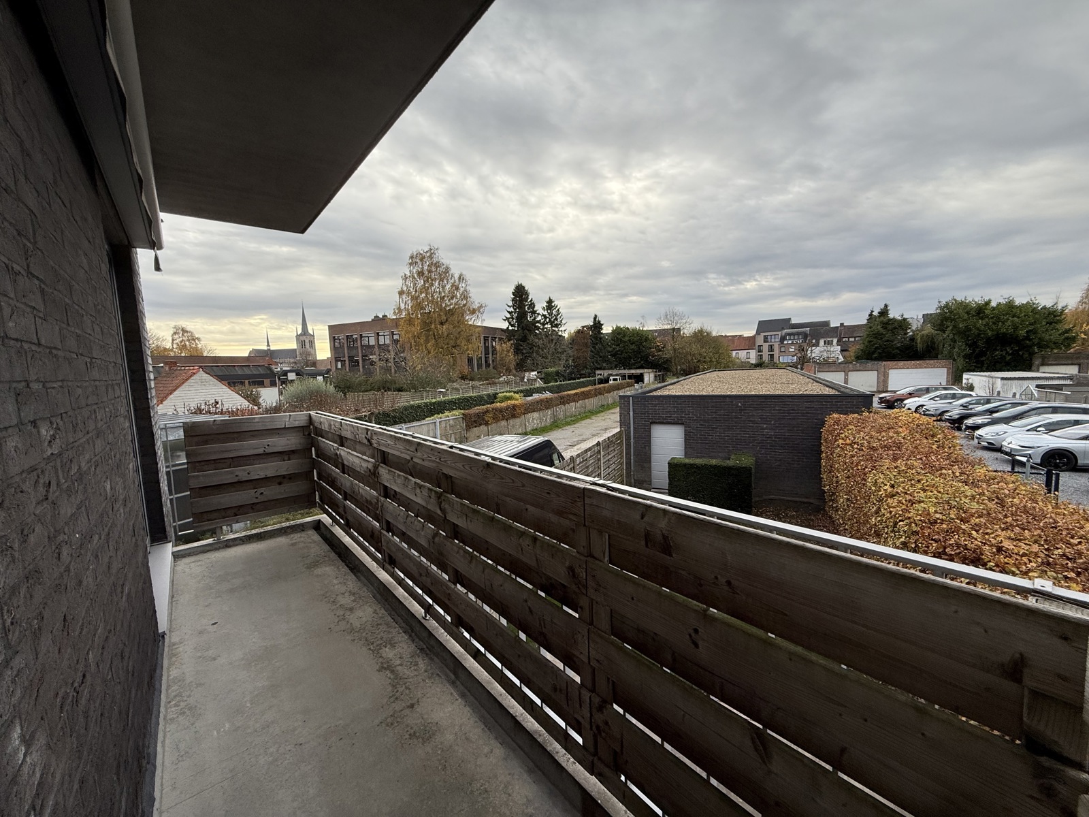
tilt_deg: -6.1
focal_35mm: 14
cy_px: 408
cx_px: 544
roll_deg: +1.8
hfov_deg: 102.1
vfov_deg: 85.7
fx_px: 440
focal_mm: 2.22
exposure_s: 1/315
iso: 50
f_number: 2.2
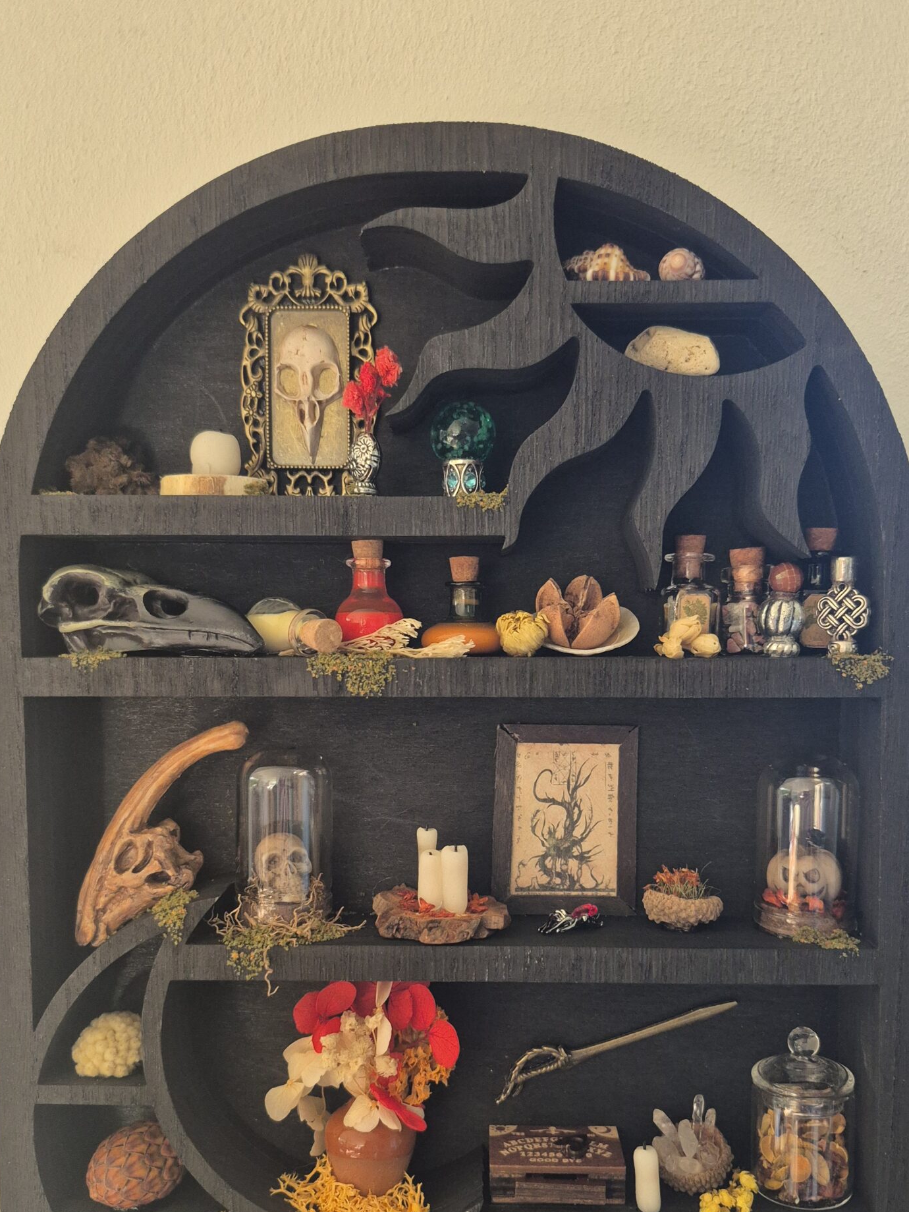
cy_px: 715
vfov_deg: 56.5
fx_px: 1120
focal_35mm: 32
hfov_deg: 44.1
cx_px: 478
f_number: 1.8
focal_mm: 5.4
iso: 500
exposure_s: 1/100
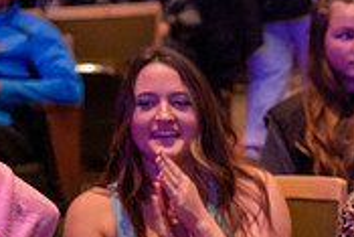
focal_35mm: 159
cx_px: 530
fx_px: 1565
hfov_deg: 12.3
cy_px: 226
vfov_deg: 8.6
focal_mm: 48
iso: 5000
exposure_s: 1/125
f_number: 3.2
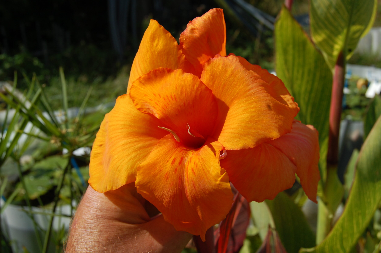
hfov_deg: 48.5
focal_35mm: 40
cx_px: 187
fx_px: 423
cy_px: 129
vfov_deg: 33.3
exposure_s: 1/500
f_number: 11
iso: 200
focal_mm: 26
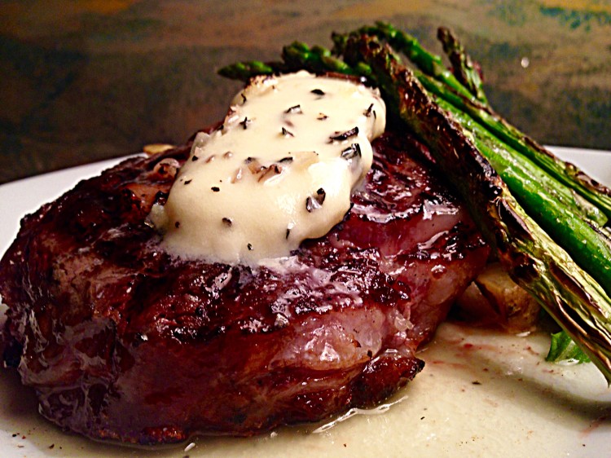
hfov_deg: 55.4
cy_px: 229
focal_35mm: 33
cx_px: 306
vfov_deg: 42.9
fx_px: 582
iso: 64
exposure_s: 1/20
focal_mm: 4.12
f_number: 2.4
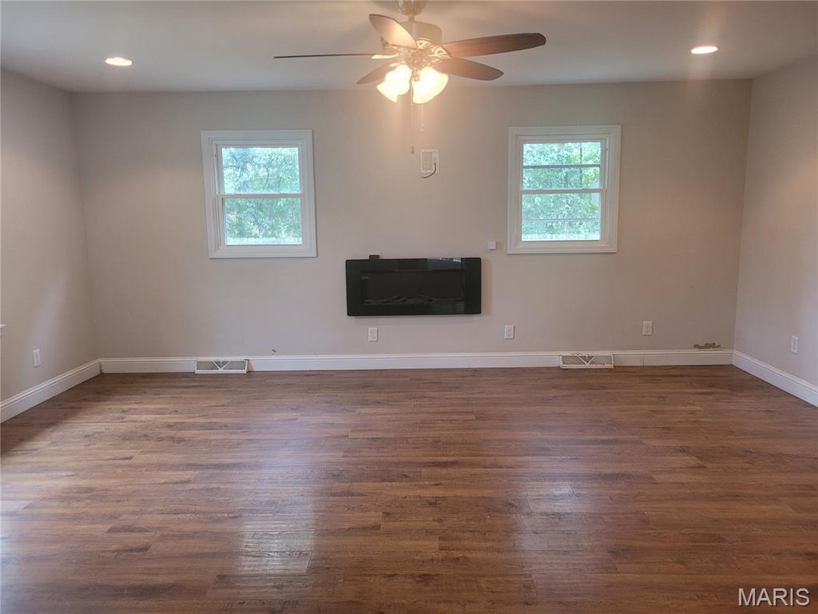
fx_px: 614
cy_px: 307
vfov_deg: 53.1
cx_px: 409
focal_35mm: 26
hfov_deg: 67.3
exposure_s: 1/60
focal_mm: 5.4
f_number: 1.8
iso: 200
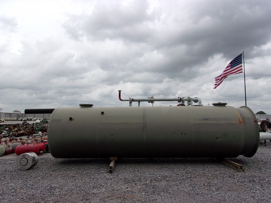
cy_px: 102
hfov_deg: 65.3
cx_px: 136
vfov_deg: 51.4
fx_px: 211
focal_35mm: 27
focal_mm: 4.9
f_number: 10.4
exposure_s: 1/350
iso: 200
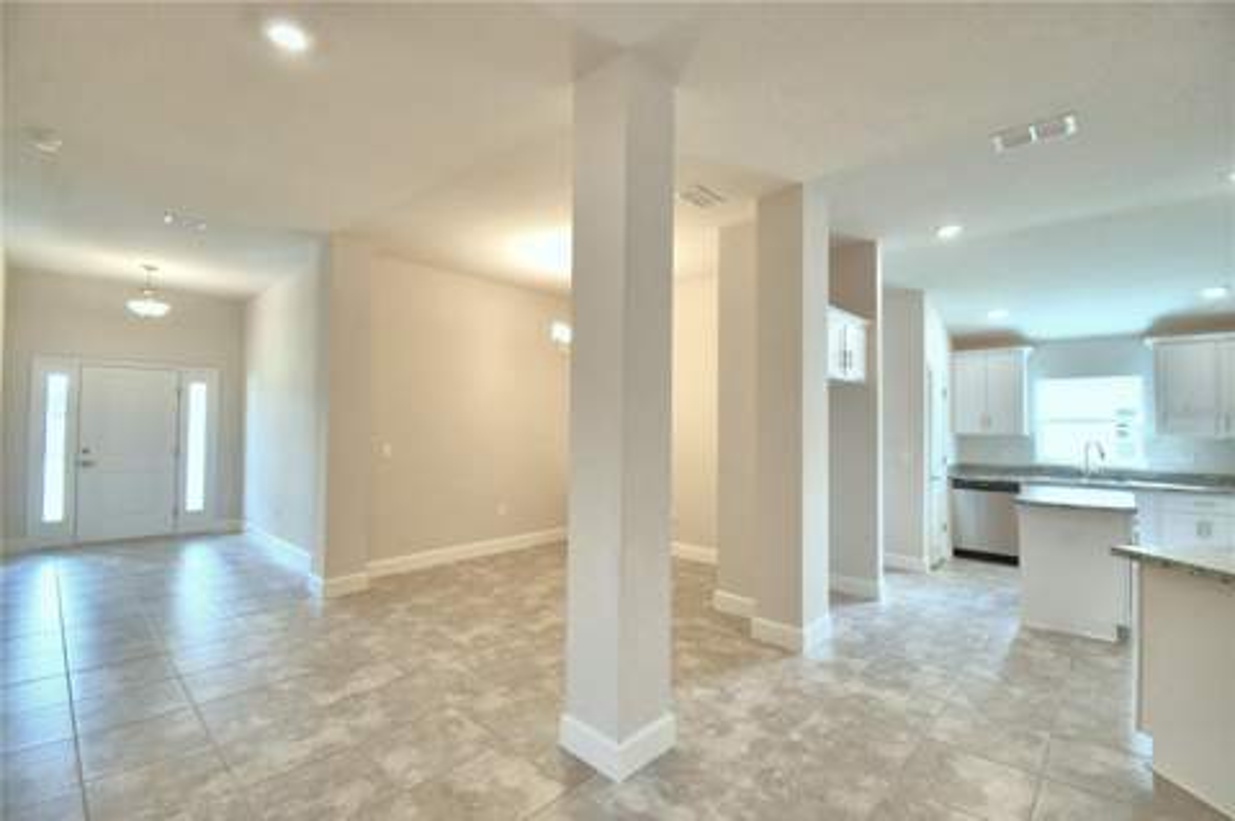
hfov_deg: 100.4
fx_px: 514
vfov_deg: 77.2
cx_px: 618
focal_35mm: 15
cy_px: 410
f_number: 4.5
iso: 400
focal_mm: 10
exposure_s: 1/60
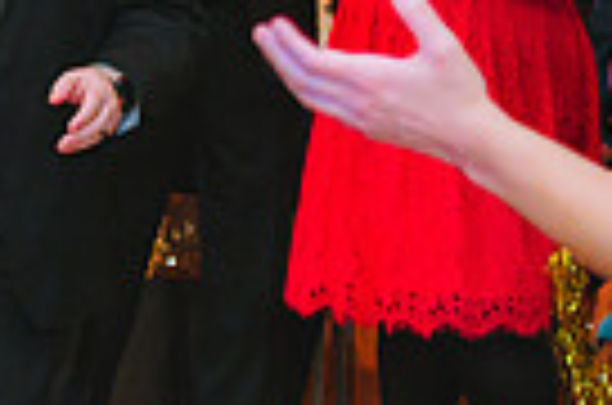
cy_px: 329
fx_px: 3969
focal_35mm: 234
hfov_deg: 8.4
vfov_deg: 5.8
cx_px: -553
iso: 2500
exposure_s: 1/80
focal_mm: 48
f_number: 2.8
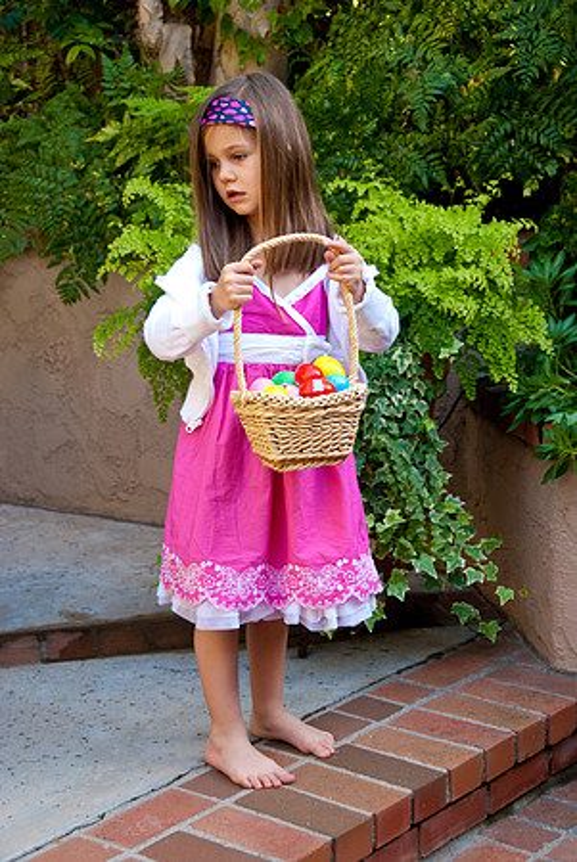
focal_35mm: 72
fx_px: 1727
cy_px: 431
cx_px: 288
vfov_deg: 28.0
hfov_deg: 19.0
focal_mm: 48
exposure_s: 1/100
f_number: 5
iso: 400
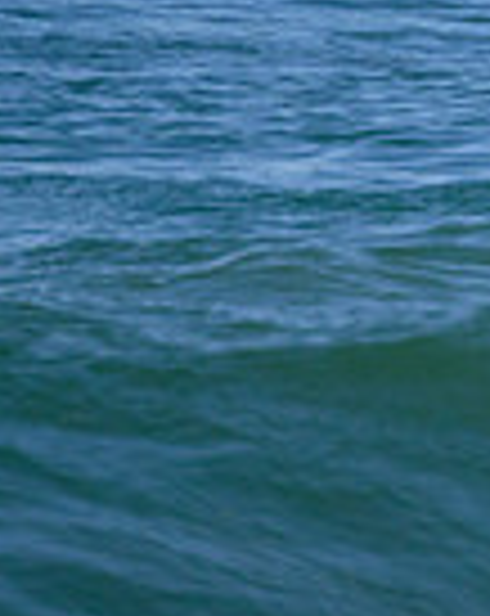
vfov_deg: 0.6
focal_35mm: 3189
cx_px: 1011
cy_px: -232
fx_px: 58003
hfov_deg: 0.5
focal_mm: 800
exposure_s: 1/2000
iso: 900
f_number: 11
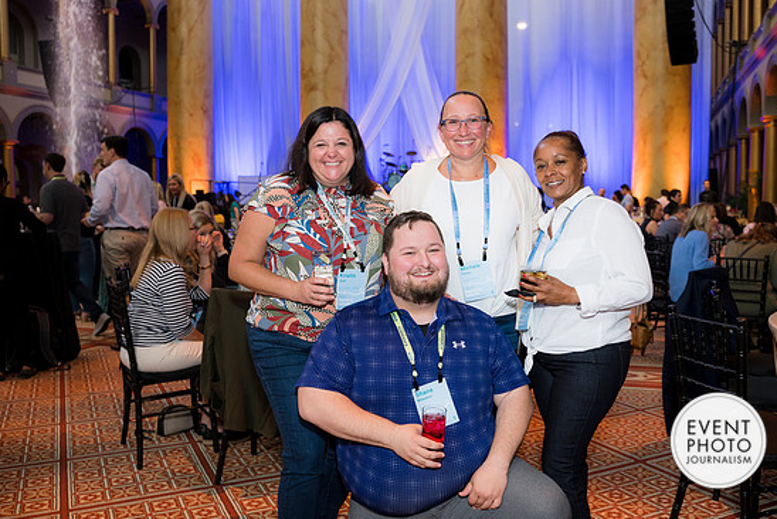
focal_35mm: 31
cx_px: 403
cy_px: 260
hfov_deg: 60.2
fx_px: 669
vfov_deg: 42.4
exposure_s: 1/100
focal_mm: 28
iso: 800
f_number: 4
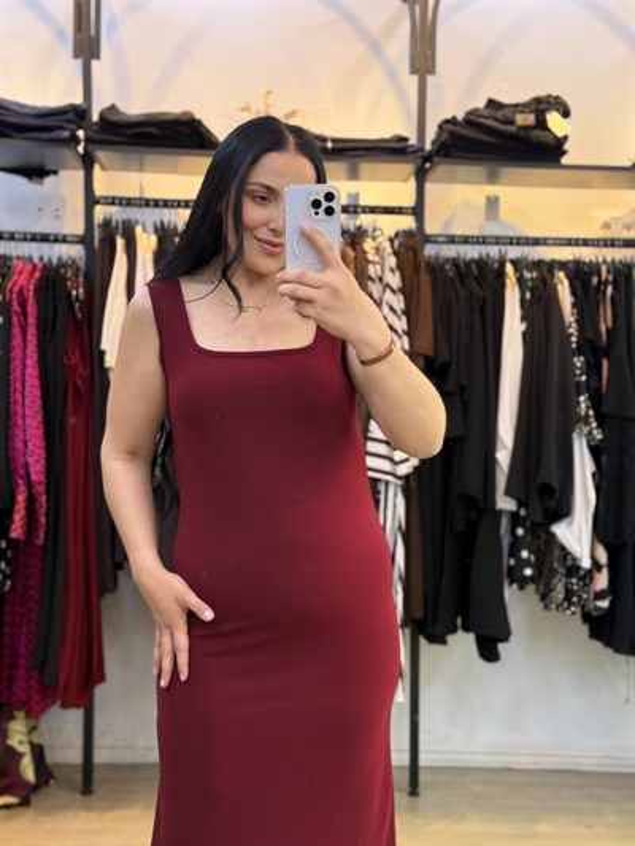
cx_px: 318
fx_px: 1174
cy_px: 423
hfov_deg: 30.3
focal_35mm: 48
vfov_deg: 39.6
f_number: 1.78
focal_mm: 6.76
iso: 100
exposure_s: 1/100
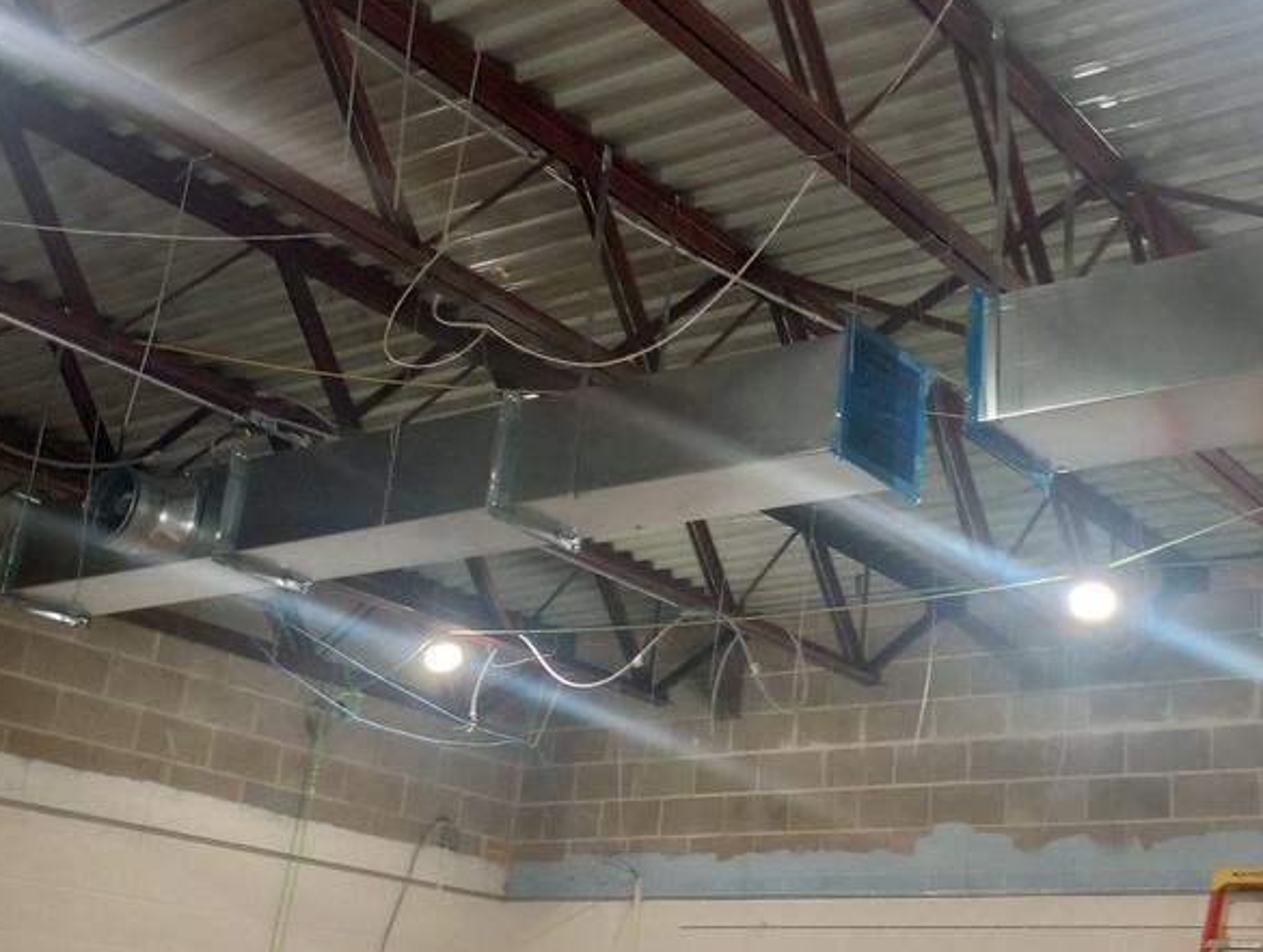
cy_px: 459
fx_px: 1791
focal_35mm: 49
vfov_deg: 29.8
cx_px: 816
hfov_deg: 38.5
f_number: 1.8
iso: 2089
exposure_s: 1/24
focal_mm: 4.27
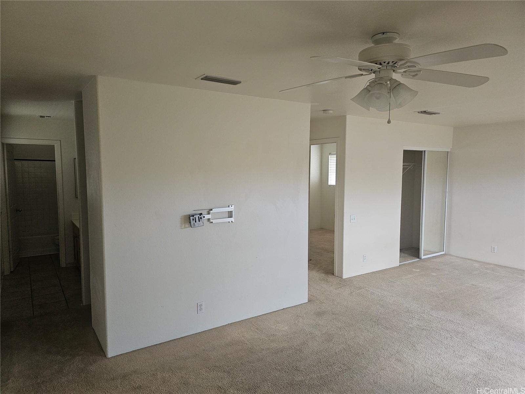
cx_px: 262
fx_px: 349
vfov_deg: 58.9
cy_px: 197
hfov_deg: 73.9
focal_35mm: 23
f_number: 1.7
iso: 320
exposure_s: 1/120
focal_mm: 6.3
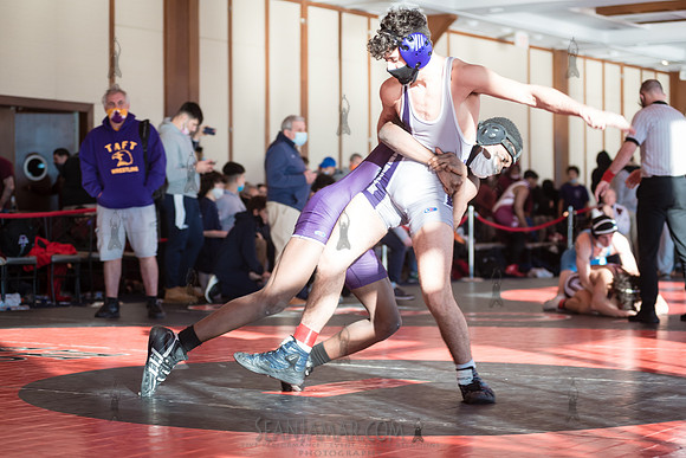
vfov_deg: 17.1
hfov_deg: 25.4
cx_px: 343
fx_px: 1525
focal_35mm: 80
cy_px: 229
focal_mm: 80
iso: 400
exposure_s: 1/400
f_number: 4
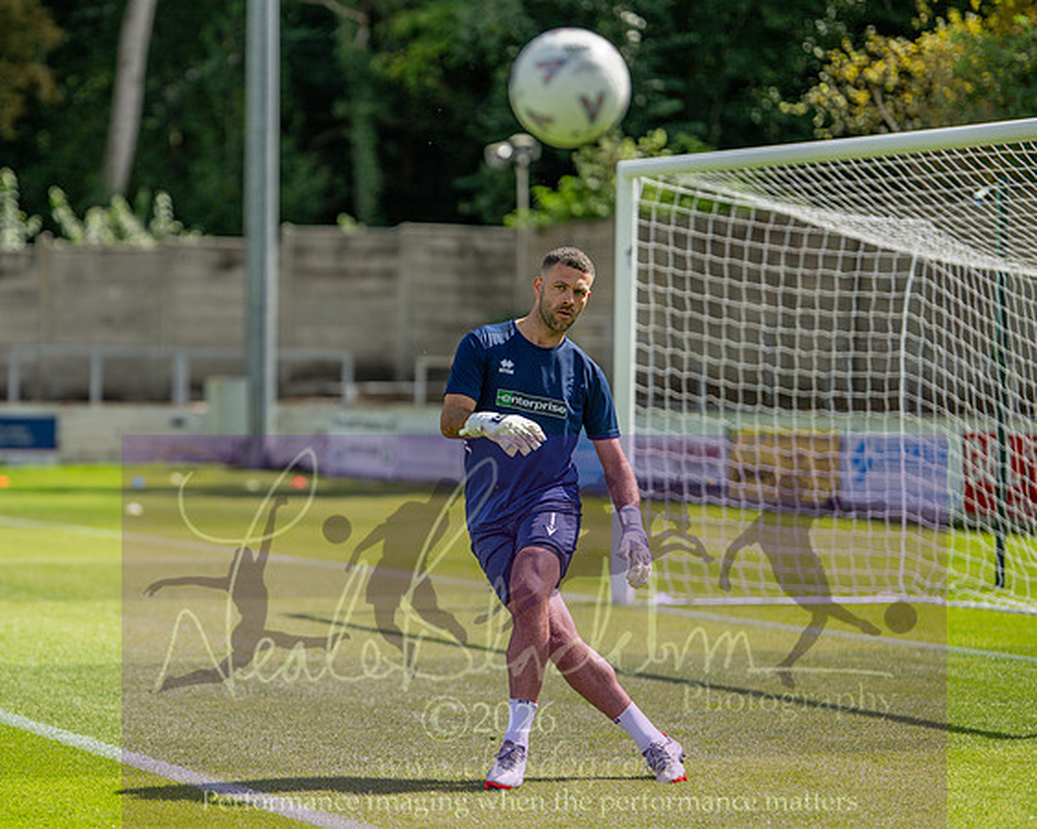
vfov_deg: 12.5
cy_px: 463
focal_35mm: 124
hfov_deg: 15.5
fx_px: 3790
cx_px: 245
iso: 100
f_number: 1.6
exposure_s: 1/6400
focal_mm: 85
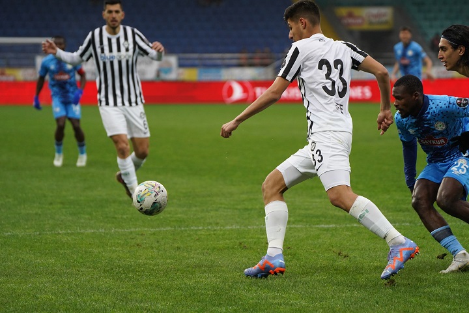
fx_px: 2879
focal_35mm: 221
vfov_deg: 6.2
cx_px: 234
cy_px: 156
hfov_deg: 9.3
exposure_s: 1/2000
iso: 3200
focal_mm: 221
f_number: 5.6
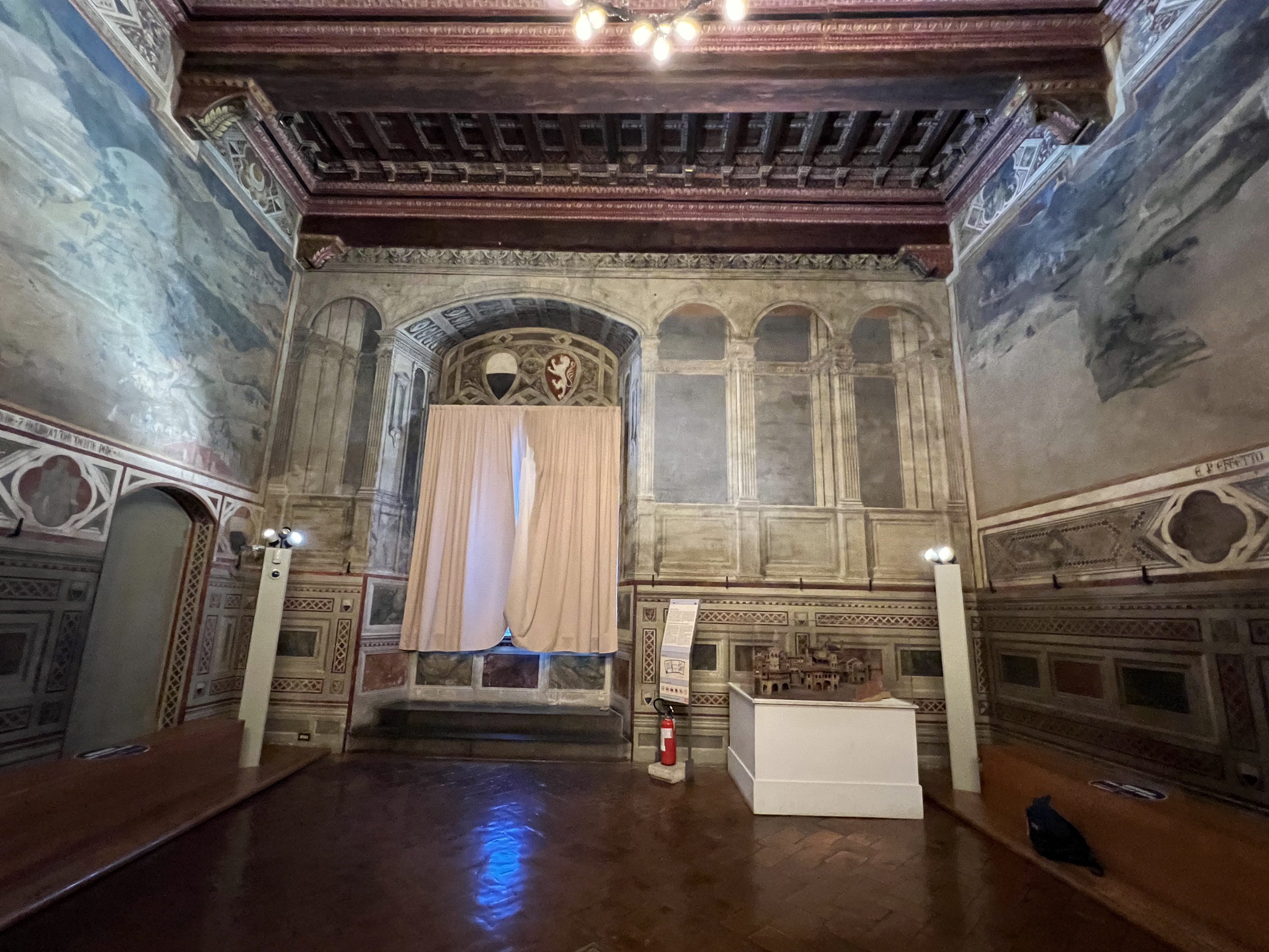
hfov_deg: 102.0
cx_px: 645
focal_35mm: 14
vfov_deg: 85.6
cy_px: 509
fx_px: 513
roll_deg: -0.9
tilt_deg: +11.4
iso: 800
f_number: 1.8
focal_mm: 1.57
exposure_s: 1/33
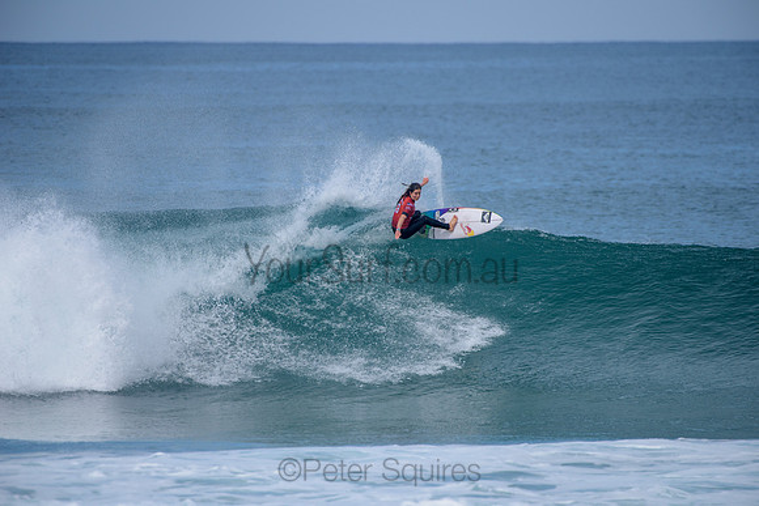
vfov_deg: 2.8
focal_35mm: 500
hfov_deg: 4.1
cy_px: 253
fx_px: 10544
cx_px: 380
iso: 250
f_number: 6.3
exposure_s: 1/2500
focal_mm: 500
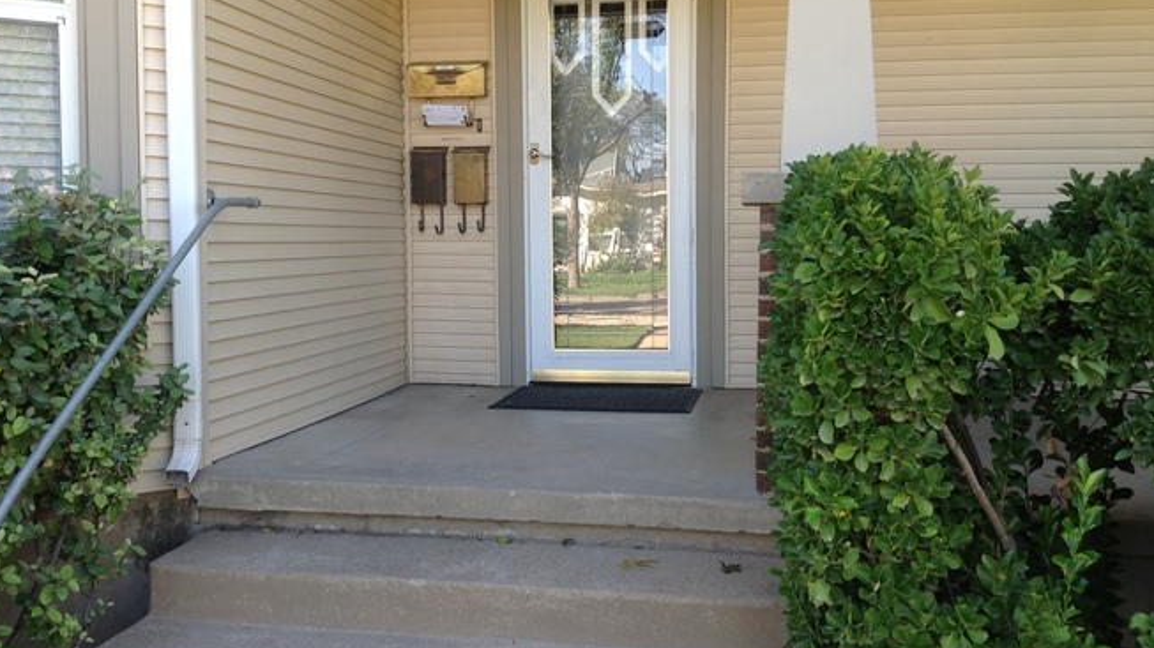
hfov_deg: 51.6
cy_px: 316
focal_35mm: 39
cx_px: 566
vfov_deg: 30.4
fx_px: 1193
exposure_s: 1/125
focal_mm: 4.28
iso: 50
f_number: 2.4
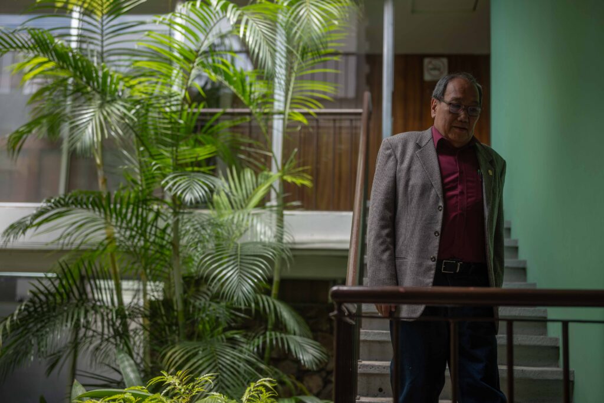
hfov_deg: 39.6
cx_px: 302
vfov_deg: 27.0
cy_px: 202
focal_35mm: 50
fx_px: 839
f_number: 2
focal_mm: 50
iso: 200
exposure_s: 1/640
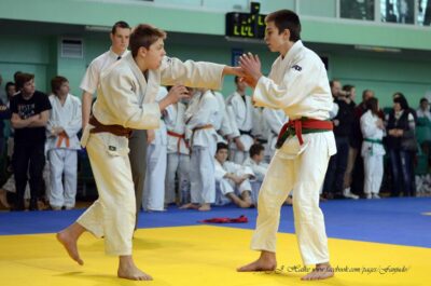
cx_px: 216
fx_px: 896
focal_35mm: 75
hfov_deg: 27.0
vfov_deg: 18.1
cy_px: 143
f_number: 2.2
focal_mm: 50
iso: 1000
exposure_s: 1/800
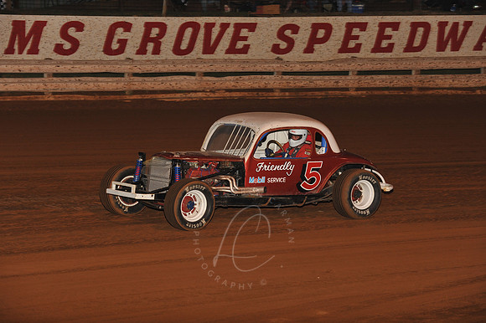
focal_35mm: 120
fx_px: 1619
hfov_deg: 17.1
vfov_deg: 11.4
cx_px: 243
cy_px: 162
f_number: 6.3
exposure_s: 1/320
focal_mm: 120
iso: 800
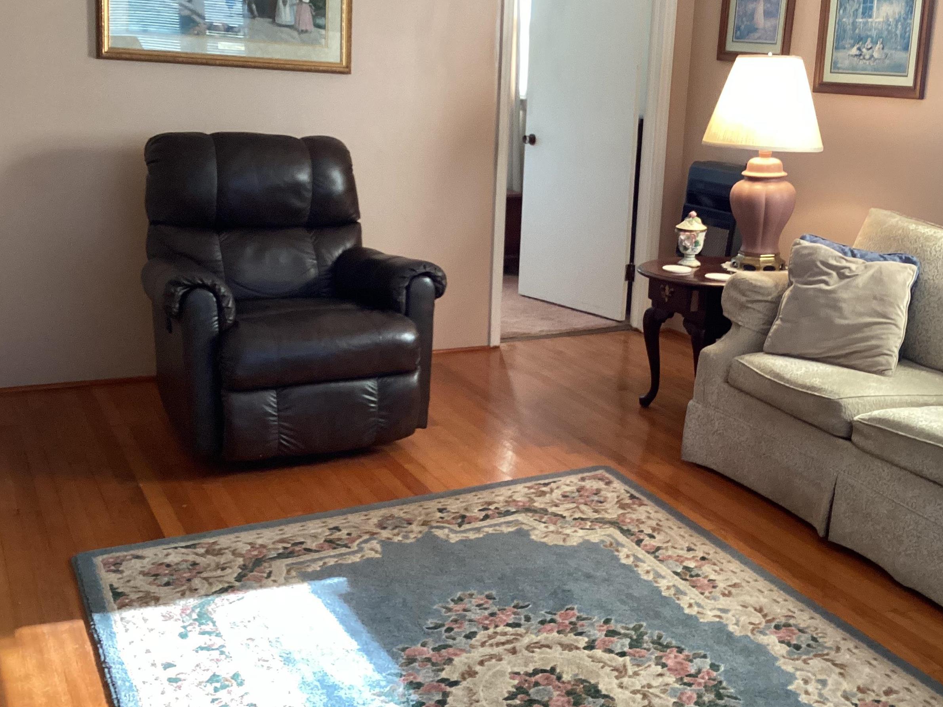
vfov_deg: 35.8
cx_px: 551
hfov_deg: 46.6
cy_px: 279
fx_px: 1090
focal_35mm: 40
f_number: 2.4
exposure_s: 1/60
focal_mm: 3.3
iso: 250
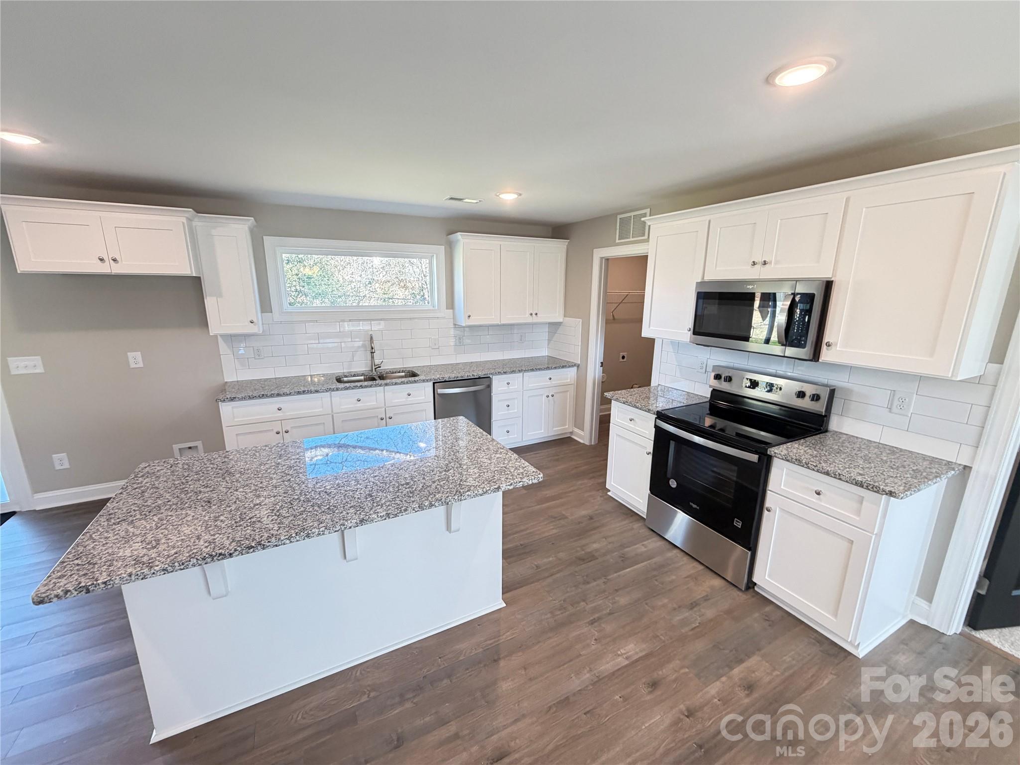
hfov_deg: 102.1
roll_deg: +0.3
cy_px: 382
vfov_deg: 85.7
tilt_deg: -13.1
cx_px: 510
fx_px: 413
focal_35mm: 14
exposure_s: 1/60
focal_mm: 2.22
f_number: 2.2
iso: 320
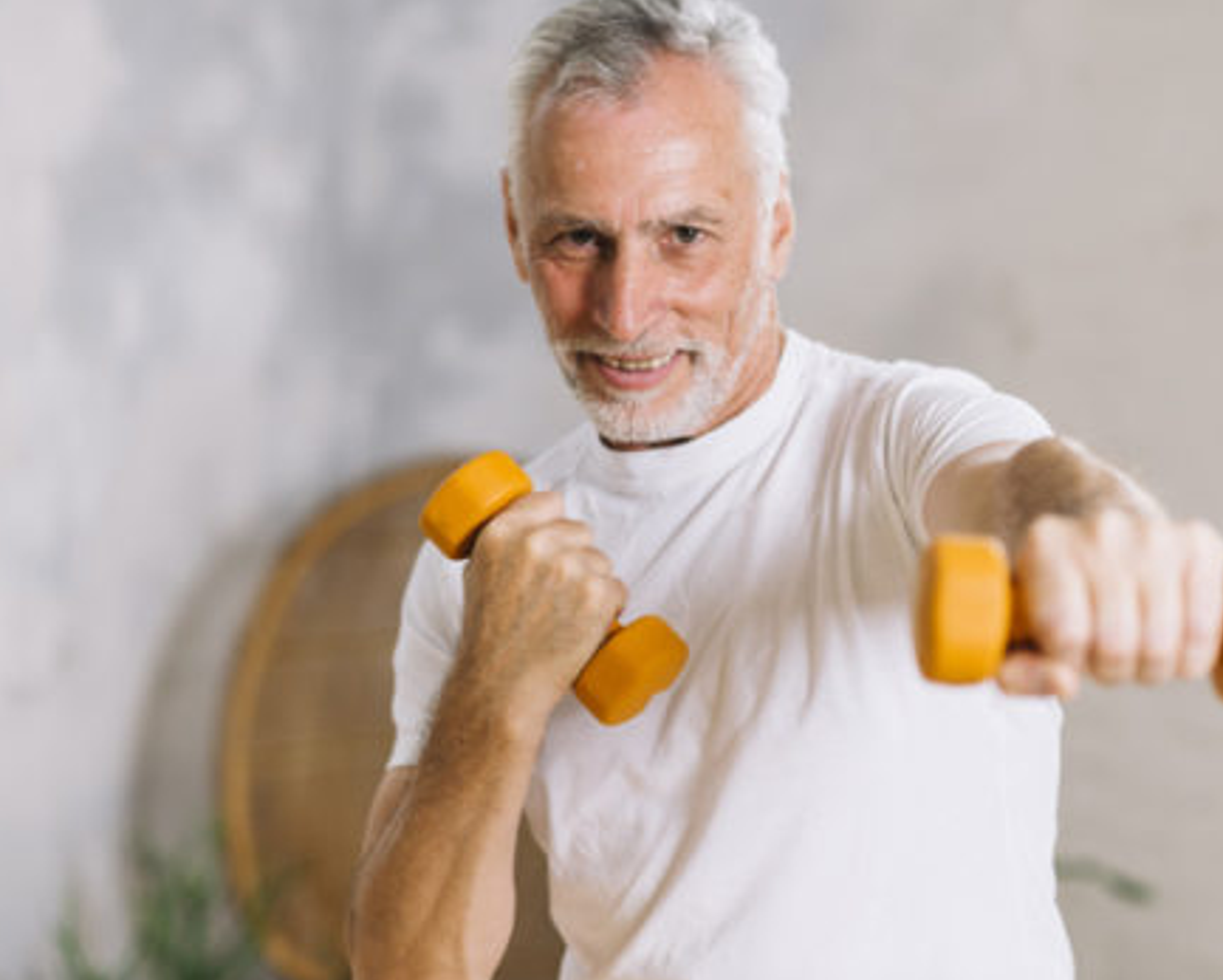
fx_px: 3586
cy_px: 480
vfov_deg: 15.6
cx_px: 679
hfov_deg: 19.3
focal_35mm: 99
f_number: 2.5
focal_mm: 85
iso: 200
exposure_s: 1/160
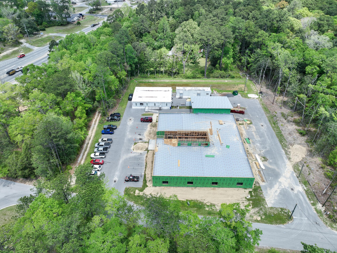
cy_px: 129
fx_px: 243
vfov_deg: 54.9
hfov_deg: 69.4
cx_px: 165
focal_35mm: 25
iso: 100
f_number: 2.8
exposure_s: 1/1250
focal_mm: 12.29
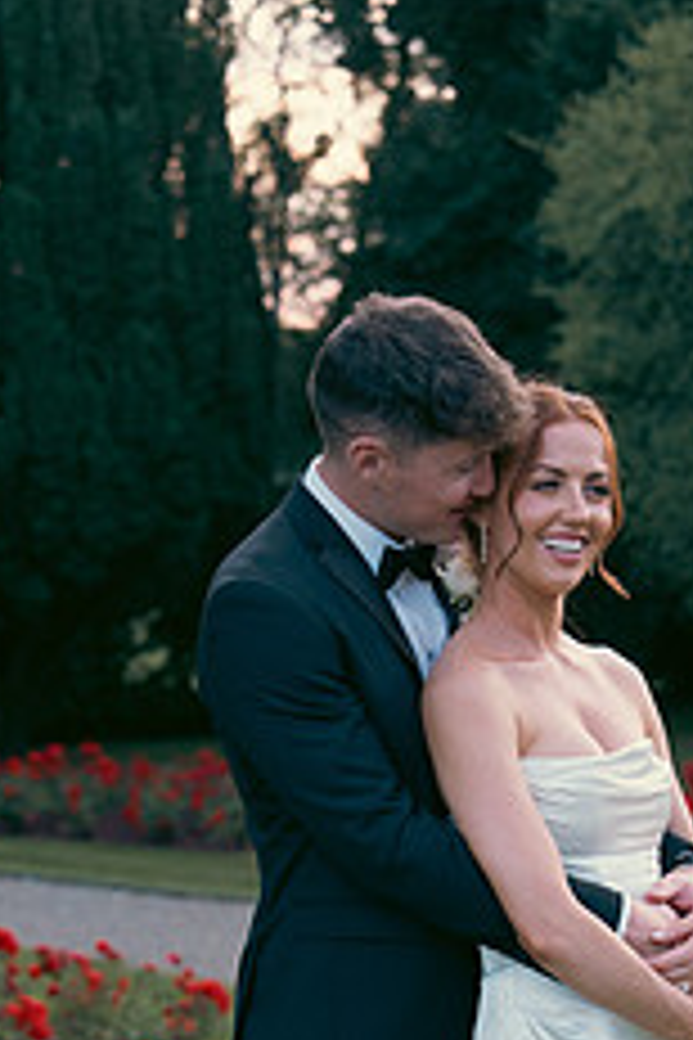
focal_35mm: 107
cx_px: 392
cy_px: 999
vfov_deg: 18.7
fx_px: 3089
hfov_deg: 12.8
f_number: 3.5
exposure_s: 1/250
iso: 1000
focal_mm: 55
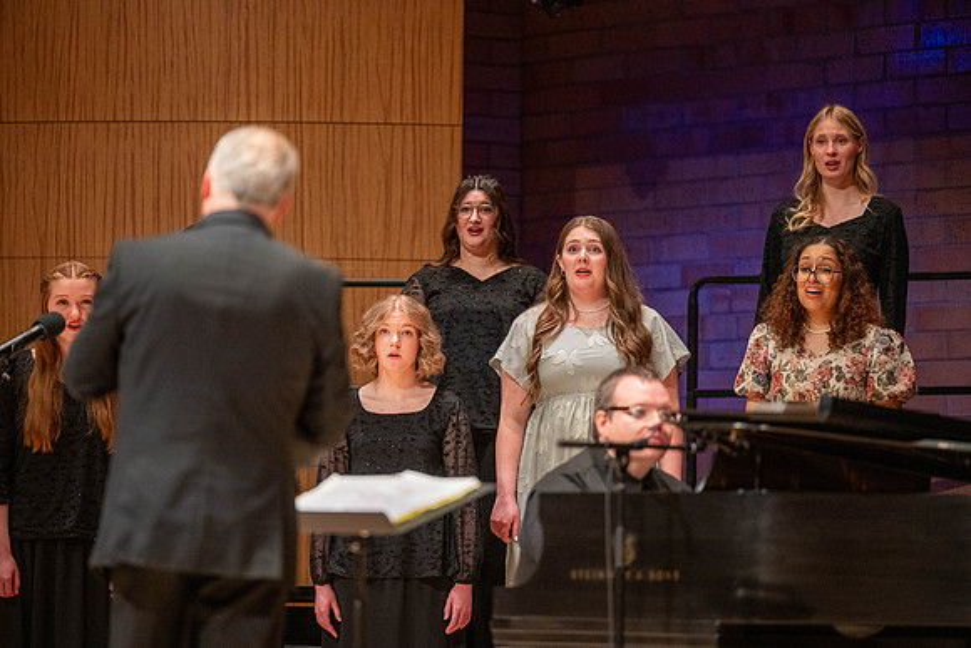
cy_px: 324
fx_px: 5395
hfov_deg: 10.3
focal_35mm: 200
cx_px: 486
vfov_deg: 6.9
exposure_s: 1/500
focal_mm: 200
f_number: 2.8
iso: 3200
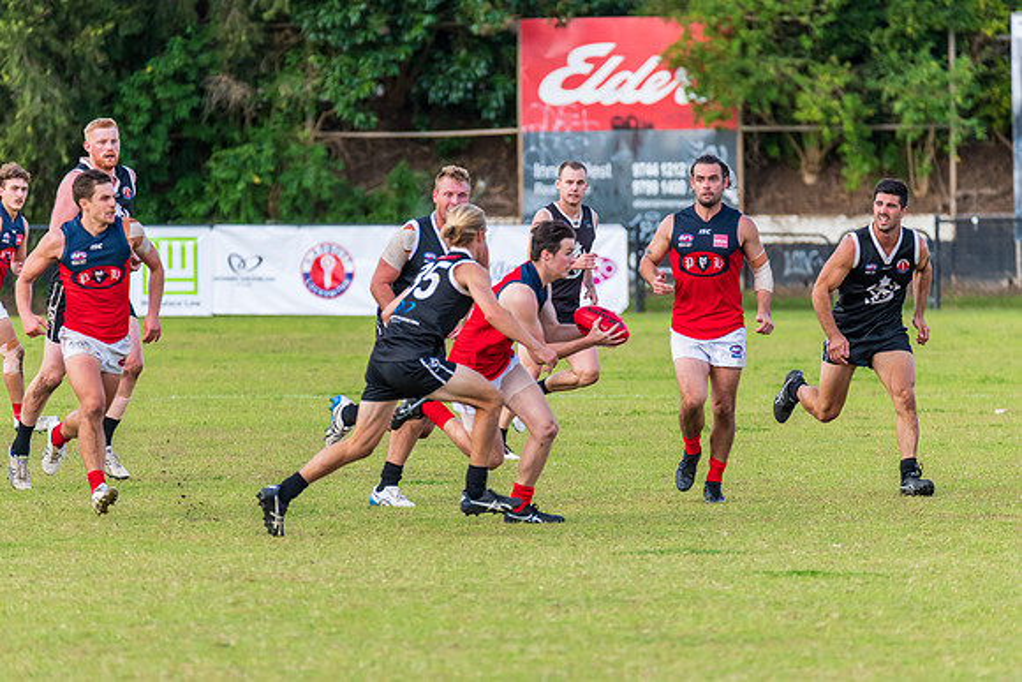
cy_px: 353
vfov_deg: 3.1
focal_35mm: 445
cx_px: 536
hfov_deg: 4.6
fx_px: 12629
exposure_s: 1/1250
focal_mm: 420
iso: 800
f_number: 6
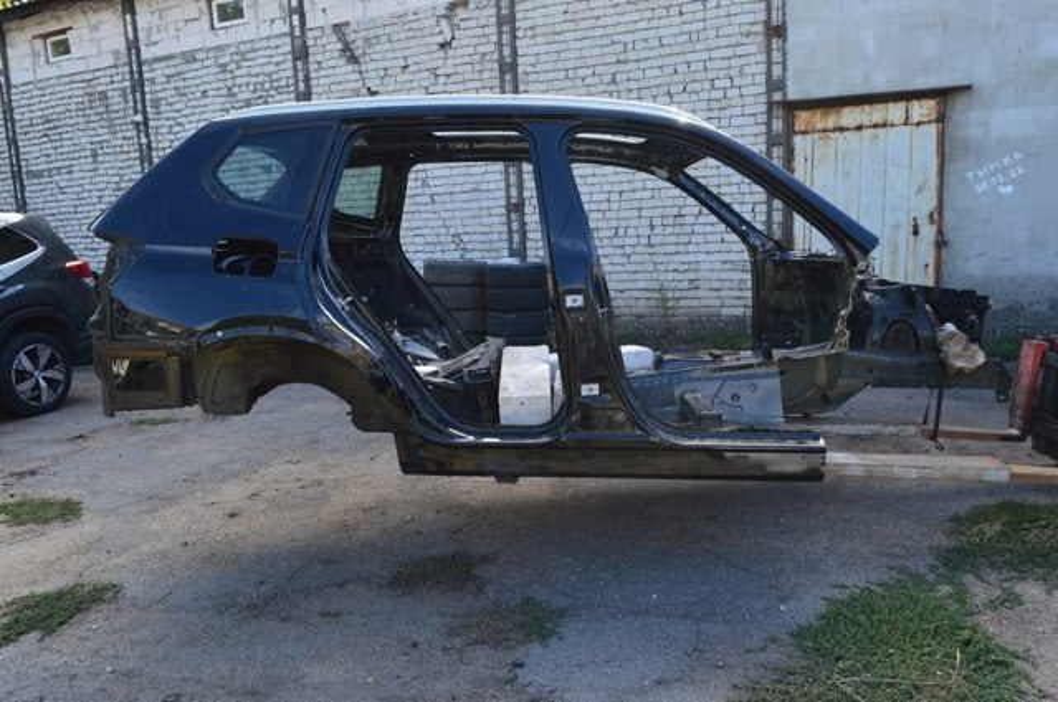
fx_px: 792
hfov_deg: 67.4
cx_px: 529
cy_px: 351
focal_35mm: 27
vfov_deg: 47.8
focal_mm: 18
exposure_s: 1/160
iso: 400
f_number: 9
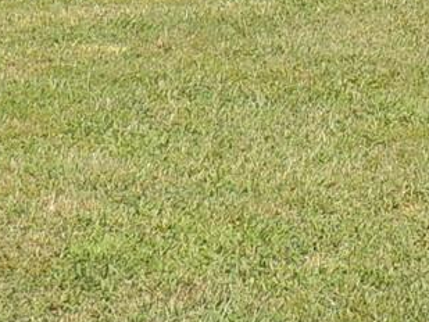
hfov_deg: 8.4
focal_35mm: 232
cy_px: -441
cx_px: 540
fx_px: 2876
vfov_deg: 6.1
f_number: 3.3
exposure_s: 1/1000
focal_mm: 6.2
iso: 100
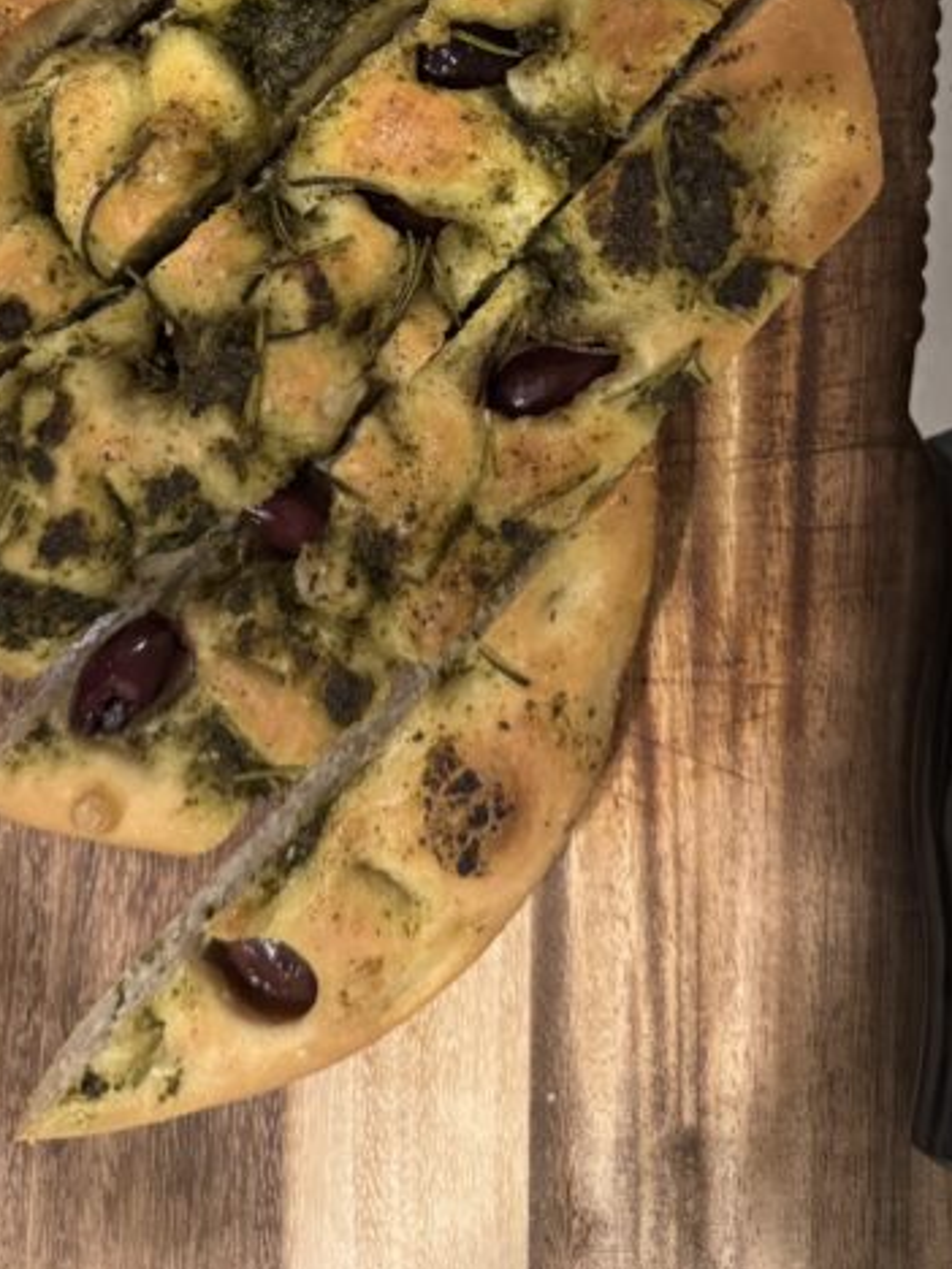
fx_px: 1503
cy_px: 201
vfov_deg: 43.0
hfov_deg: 35.1
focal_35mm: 41
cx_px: 404
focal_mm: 6.76
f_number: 1.78
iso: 800
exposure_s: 1/40
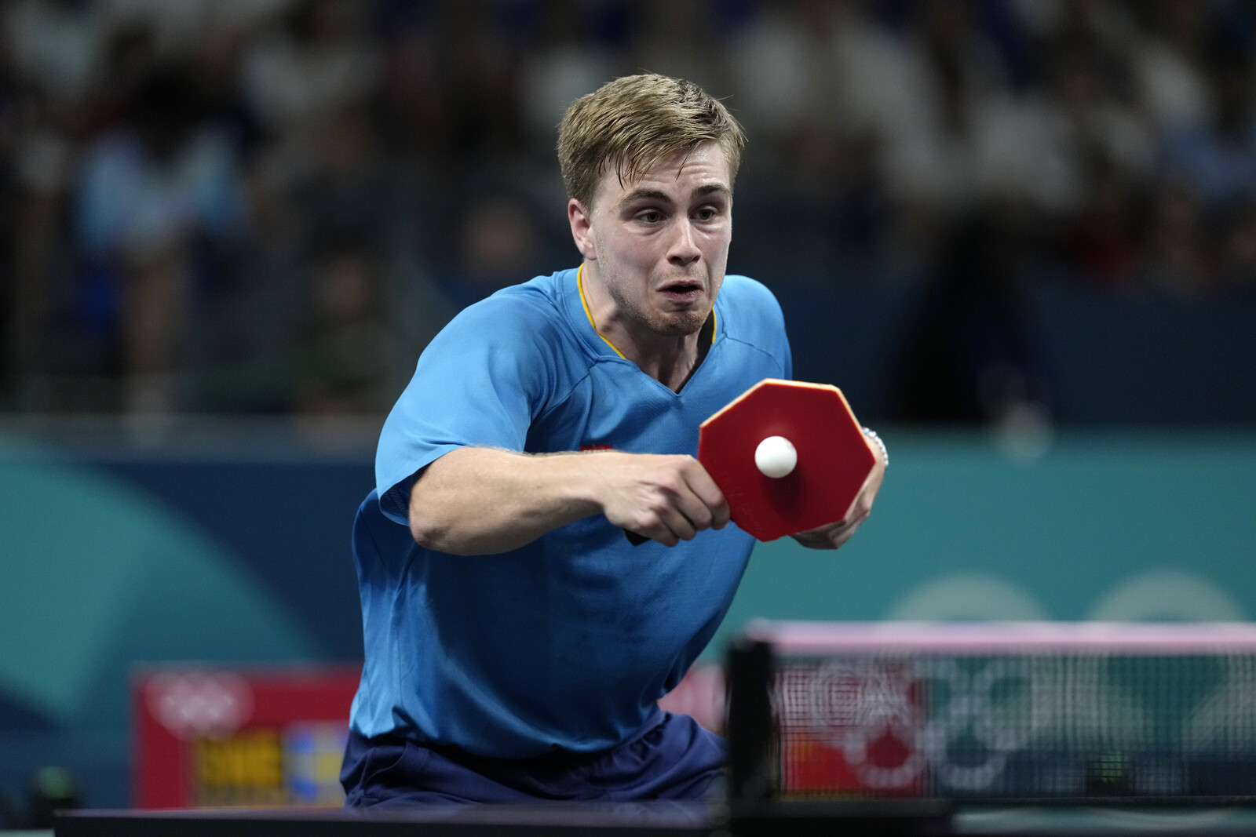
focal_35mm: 300
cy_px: 418
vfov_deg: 4.6
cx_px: 628
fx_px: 10467
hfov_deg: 6.9
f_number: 3.2
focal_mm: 300
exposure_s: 1/2500
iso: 3200
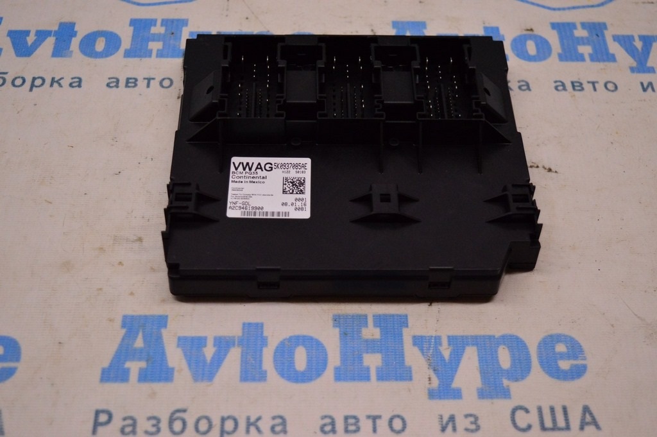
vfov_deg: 25.7
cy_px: 218
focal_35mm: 52
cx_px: 328
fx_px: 957
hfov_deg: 37.9
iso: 1600
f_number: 4.5
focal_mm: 35
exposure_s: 1/400
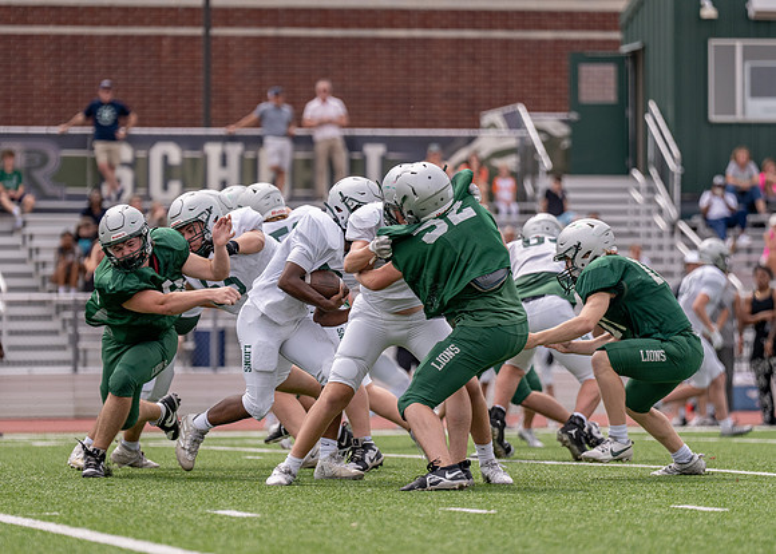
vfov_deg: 6.4
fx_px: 4924
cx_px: 347
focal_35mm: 223
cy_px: 294
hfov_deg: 9.0
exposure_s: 1/3200
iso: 250
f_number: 2.8
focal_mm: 164
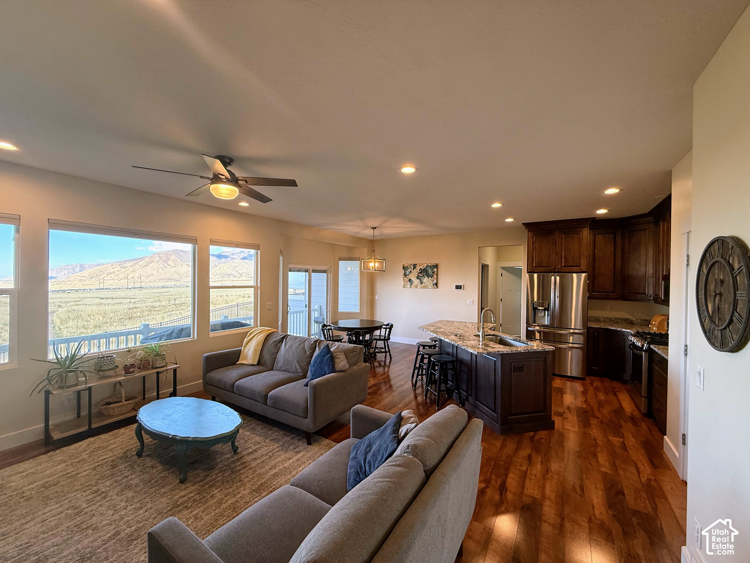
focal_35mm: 14
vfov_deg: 85.7
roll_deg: -0.5
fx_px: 303
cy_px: 282
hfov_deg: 102.1
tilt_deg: +0.2
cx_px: 375
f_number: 2.2
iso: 160
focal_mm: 2.22
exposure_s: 1/120
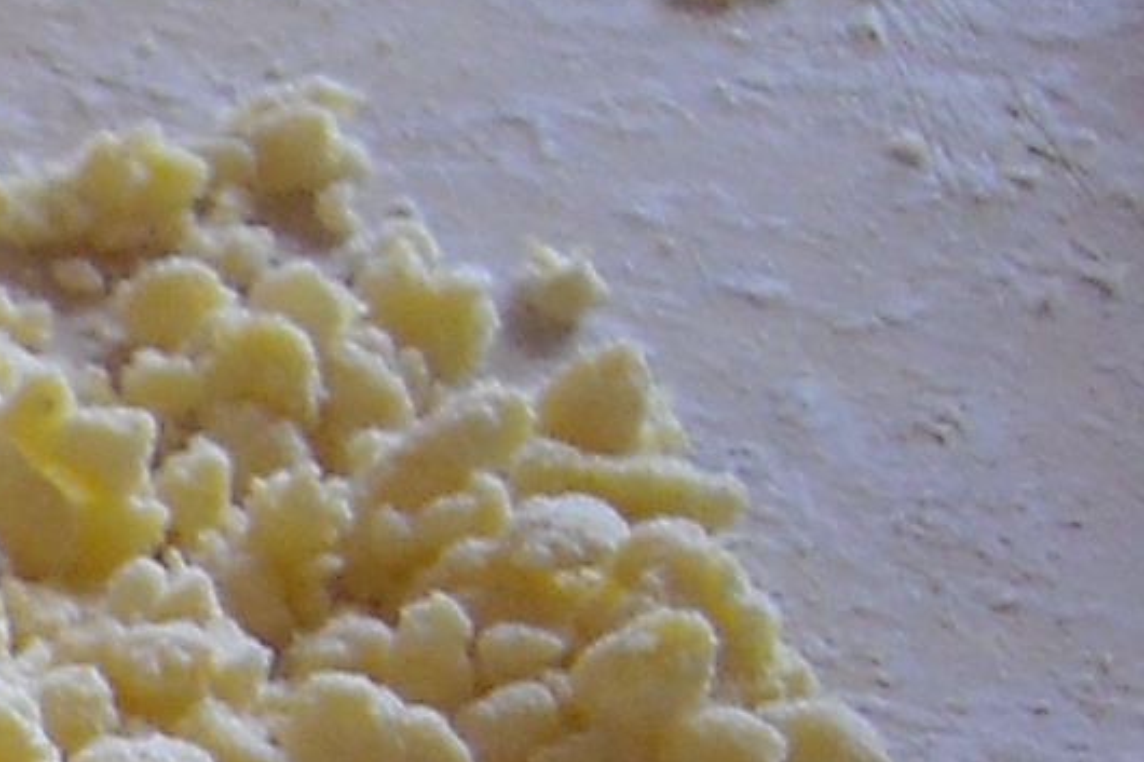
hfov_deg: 8.4
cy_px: 1457
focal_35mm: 211
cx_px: -2167
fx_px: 6703
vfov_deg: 6.3
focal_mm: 5.7
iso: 129
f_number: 2.8
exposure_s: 1/60
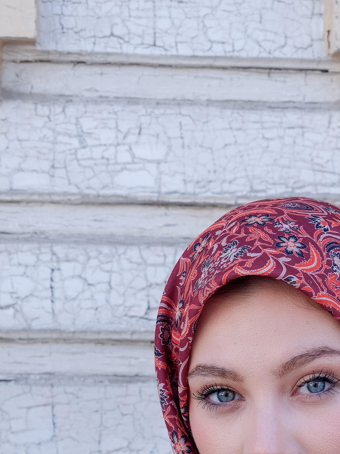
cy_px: 664
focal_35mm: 164
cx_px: 269
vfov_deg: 11.6
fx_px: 2148
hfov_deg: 9.0
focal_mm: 70
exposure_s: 1/120
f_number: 7.1
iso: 320
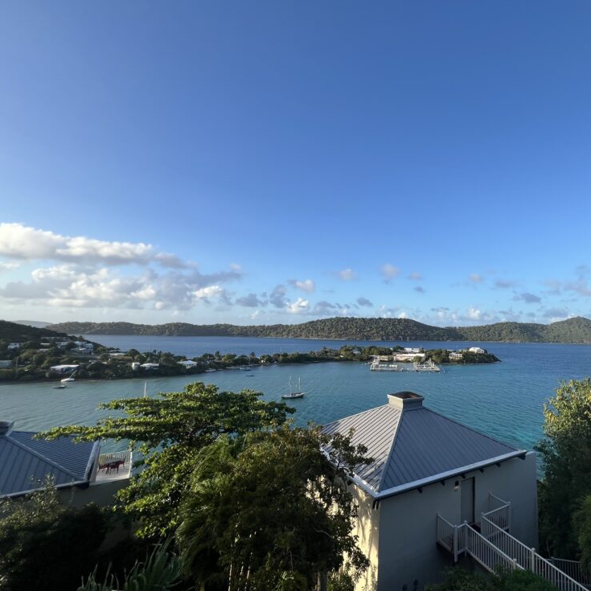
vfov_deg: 87.4
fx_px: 309
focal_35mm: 16
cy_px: 284
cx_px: 410
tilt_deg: +8.4
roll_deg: -0.9
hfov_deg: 83.3
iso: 32
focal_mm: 1.57
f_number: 1.8
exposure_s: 1/1024
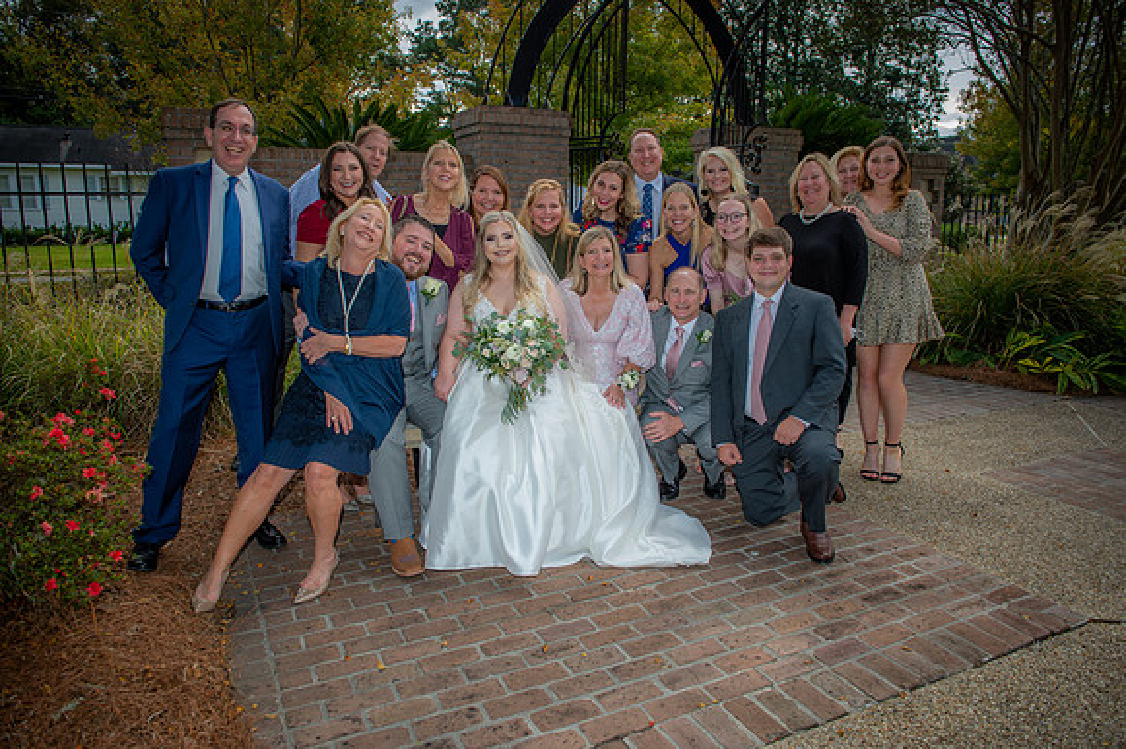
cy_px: 374
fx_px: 813
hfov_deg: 69.4
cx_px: 563
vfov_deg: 49.5
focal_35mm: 26
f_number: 5
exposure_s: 1/200
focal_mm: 26
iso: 125
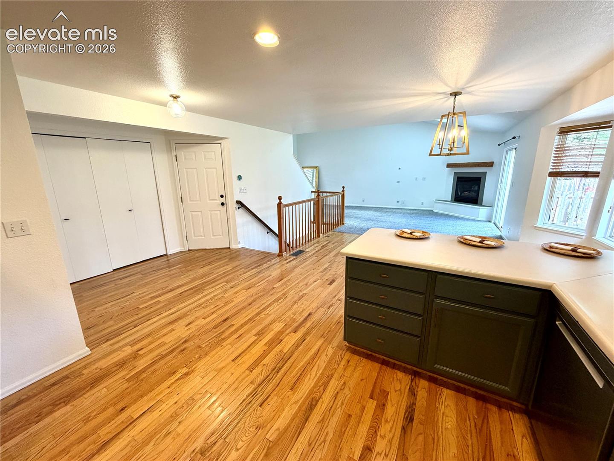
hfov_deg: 102.1
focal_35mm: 14
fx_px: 248
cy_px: 230
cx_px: 307
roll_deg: +0.7
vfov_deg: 85.7
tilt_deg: -14.5
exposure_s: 1/60
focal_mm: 2.22
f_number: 2.2
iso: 160
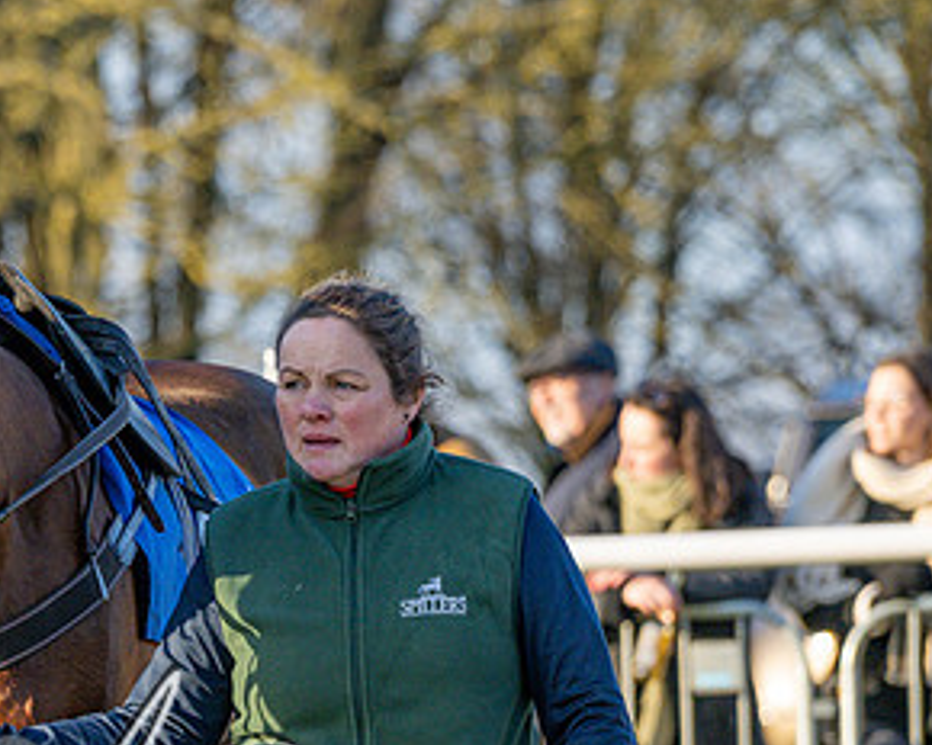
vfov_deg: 2.9
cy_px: 651
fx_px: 14702
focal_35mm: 533
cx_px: 42
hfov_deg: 3.6
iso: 400
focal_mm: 150
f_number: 4
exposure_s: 1/1000
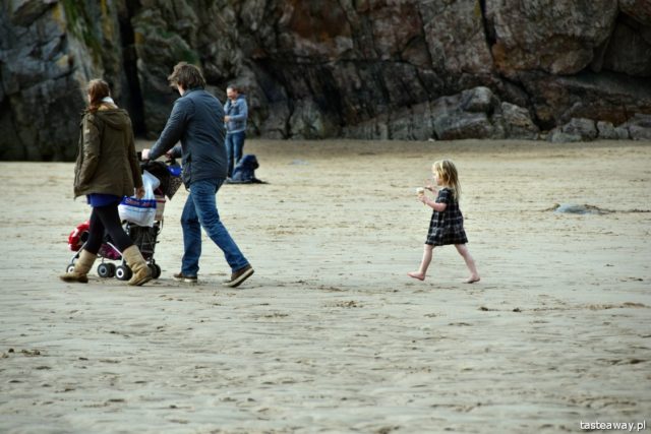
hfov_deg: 6.9
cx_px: 326
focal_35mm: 300
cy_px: 217
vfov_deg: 4.6
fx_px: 5426
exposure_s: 1/640
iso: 200
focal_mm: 200
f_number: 5.6
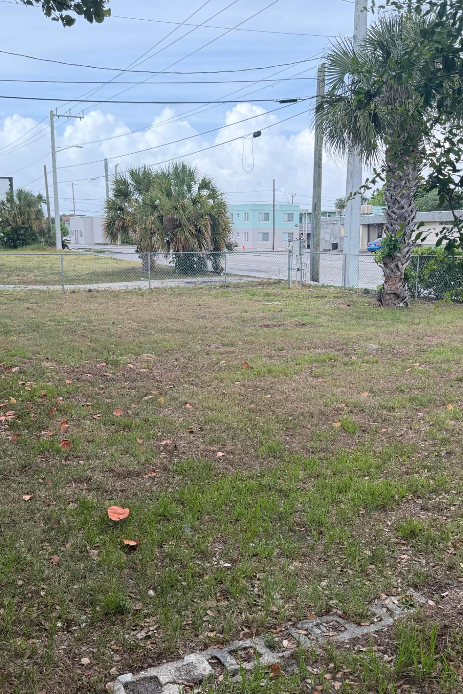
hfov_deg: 38.9
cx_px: 239
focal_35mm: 34
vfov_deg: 55.8
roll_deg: +0.1
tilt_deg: -8.6
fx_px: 656
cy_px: 351
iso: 100
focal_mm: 6.76
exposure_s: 1/1292
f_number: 1.78
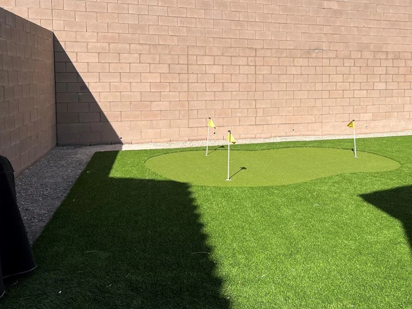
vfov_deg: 39.3
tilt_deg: -4.0
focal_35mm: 36
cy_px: 109
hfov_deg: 50.8
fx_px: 428
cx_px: 261
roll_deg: -0.1
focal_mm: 5.7
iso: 50
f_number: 1.5
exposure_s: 1/5587
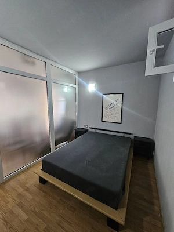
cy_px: 116
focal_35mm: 13
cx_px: 87
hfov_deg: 89.9
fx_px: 87
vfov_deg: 106.2
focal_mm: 2.2
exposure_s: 1/33.4
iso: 400
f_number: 2.2
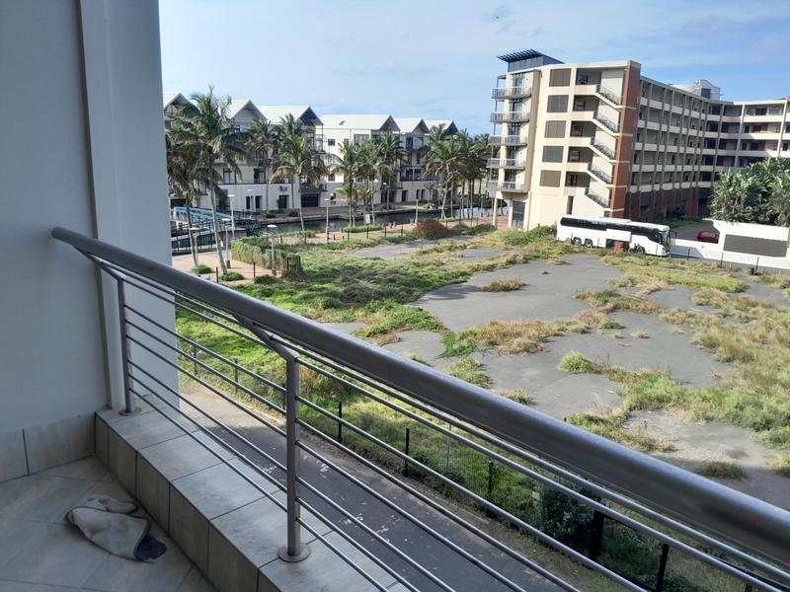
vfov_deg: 53.1
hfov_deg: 67.3
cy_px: 296
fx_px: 593
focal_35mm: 26
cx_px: 395
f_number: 1.8
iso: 40
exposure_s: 1/270
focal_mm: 3.98
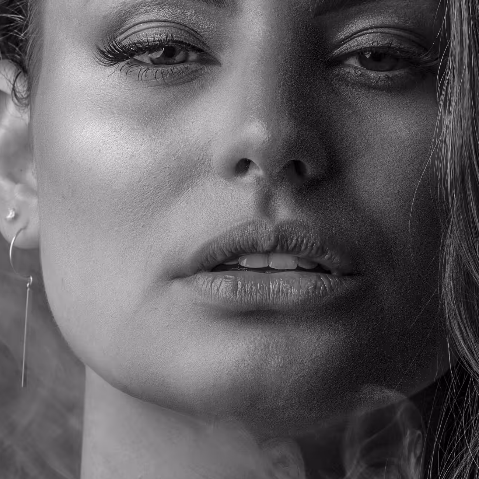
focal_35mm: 608
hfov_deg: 2.9
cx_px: 338
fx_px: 9518
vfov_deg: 2.9
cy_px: 366
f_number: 8
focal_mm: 155
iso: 100
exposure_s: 1/500
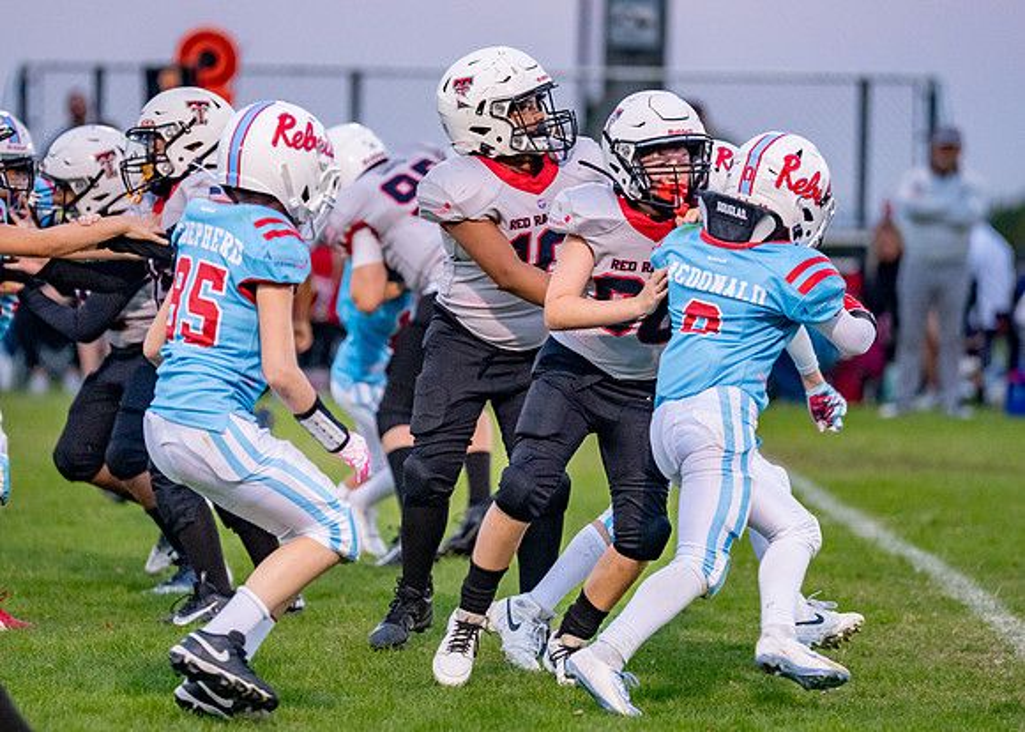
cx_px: 459
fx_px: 8474
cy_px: 301
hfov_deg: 6.9
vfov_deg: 4.9
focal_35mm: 291
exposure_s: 1/1000
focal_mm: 200
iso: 2500
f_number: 2.8
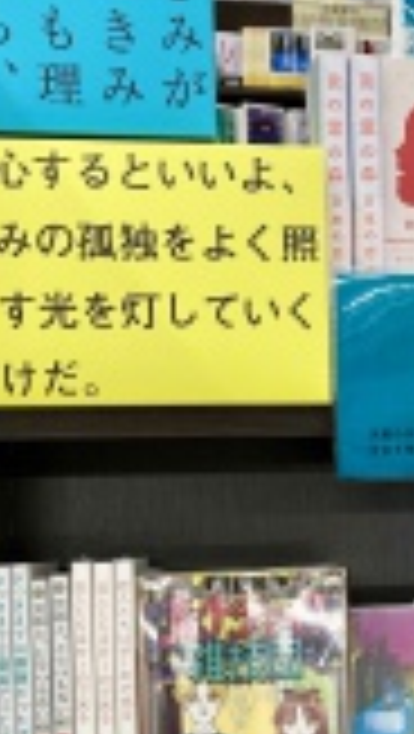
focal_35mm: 75
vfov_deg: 28.0
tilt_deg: -19.6
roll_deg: -4.1
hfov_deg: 15.2
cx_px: 580
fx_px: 1460
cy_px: 500
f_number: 1.8
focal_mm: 3.99
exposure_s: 1/120
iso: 80
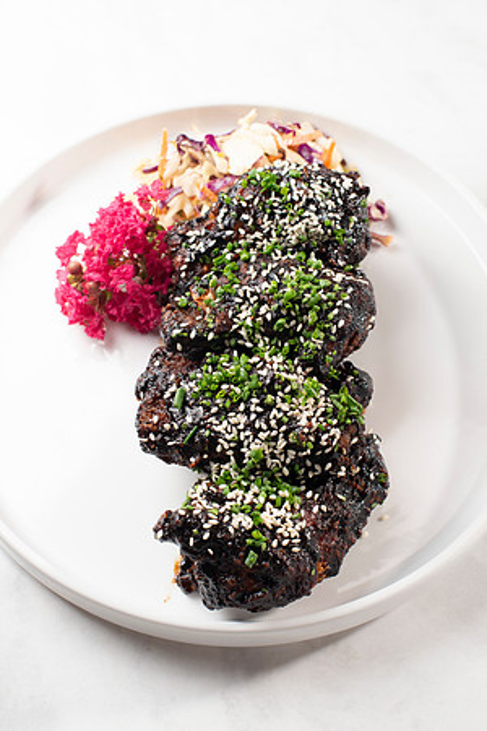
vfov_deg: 39.6
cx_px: 244
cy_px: 366
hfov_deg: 27.0
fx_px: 1015
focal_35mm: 50
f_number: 7.1
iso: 250
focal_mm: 50
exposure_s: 1/250
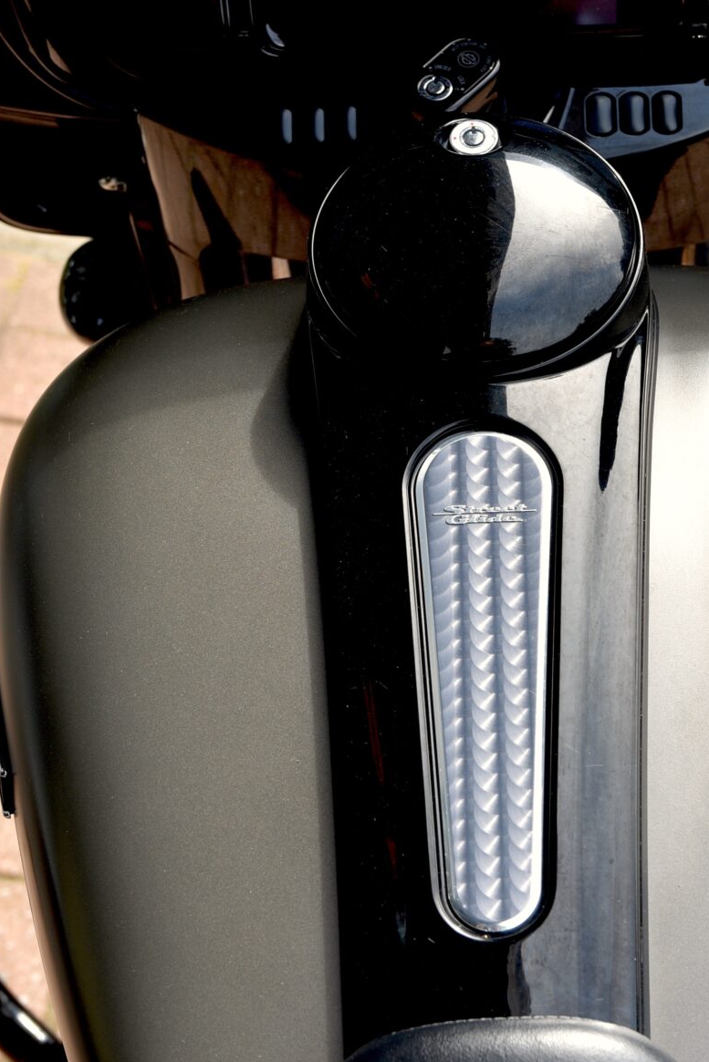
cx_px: 476
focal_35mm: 88
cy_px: 376
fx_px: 2597
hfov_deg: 15.5
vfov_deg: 23.0
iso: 100
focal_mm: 40
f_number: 5.6
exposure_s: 1/125
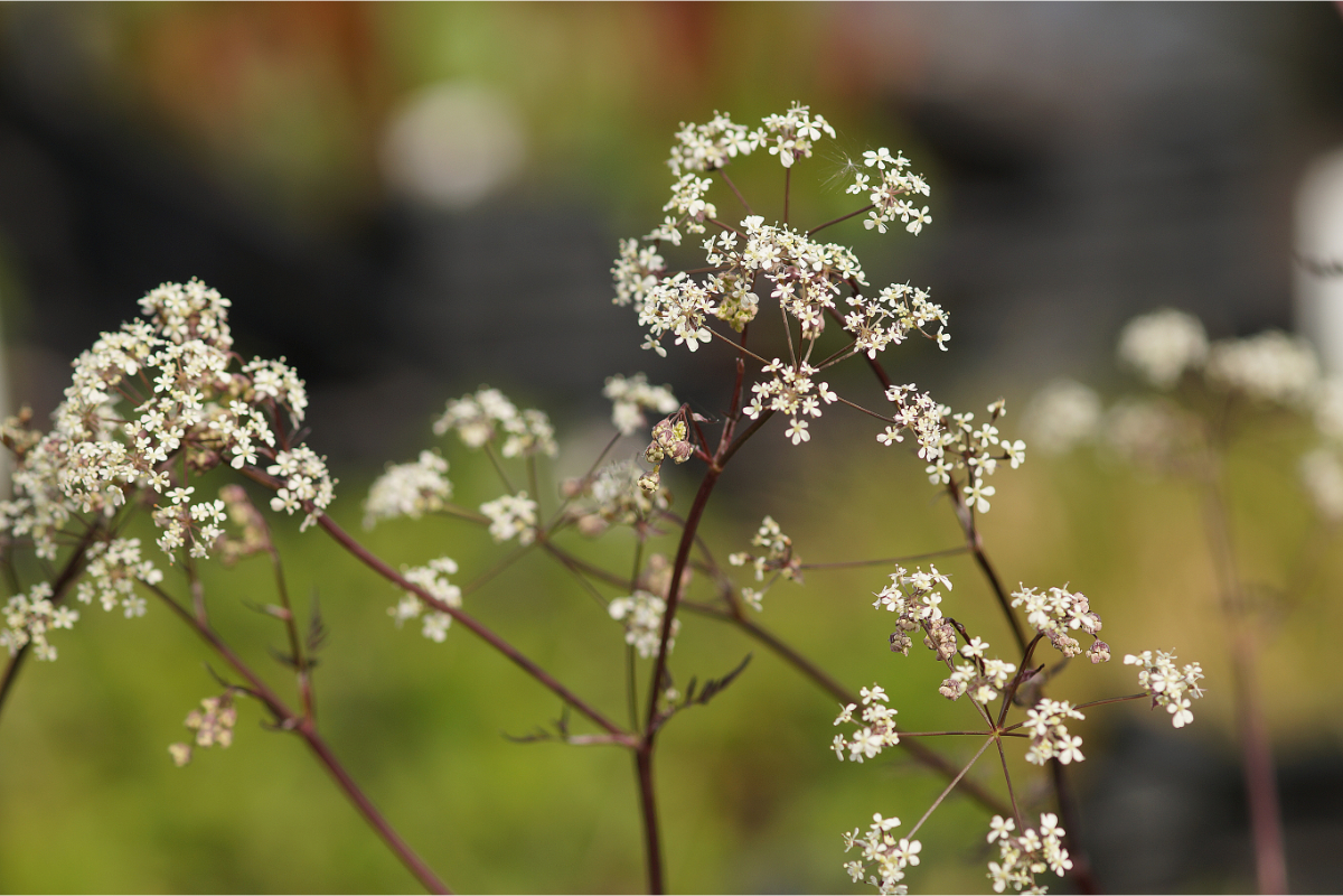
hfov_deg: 13.7
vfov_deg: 9.1
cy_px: 448
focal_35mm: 150
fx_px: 5595
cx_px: 672
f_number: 4
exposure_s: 1/640
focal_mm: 100
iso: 100
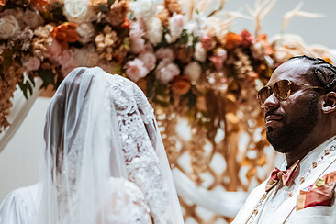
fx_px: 859
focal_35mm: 92
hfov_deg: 22.0
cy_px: 177
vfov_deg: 14.8
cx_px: 249
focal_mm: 58
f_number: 1.4
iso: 800
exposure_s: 1/800
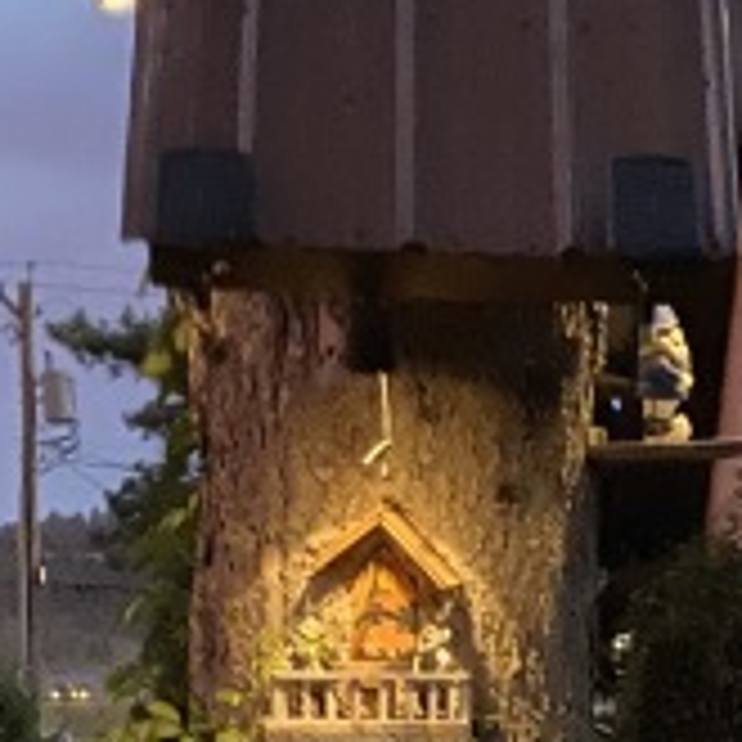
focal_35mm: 119
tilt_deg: +0.1
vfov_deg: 14.0
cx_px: 477
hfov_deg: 14.6
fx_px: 2886
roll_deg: +0.8
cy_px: 992
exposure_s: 1/9
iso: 500
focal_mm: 4.25
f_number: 1.8
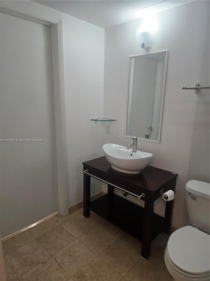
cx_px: 105
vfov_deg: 73.9
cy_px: 140
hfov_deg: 58.9
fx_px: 186
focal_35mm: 23
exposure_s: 1/120
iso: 125
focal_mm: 6.3
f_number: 1.7
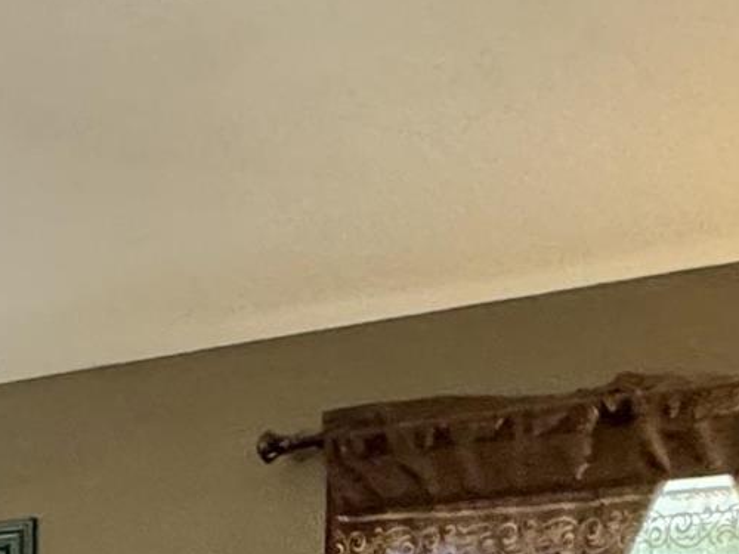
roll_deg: +1.1
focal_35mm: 86
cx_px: -868
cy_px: 891
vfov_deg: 15.5
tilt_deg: -4.6
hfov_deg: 15.9
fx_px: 1836
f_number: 2.2
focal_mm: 2.22
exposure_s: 1/60
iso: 500
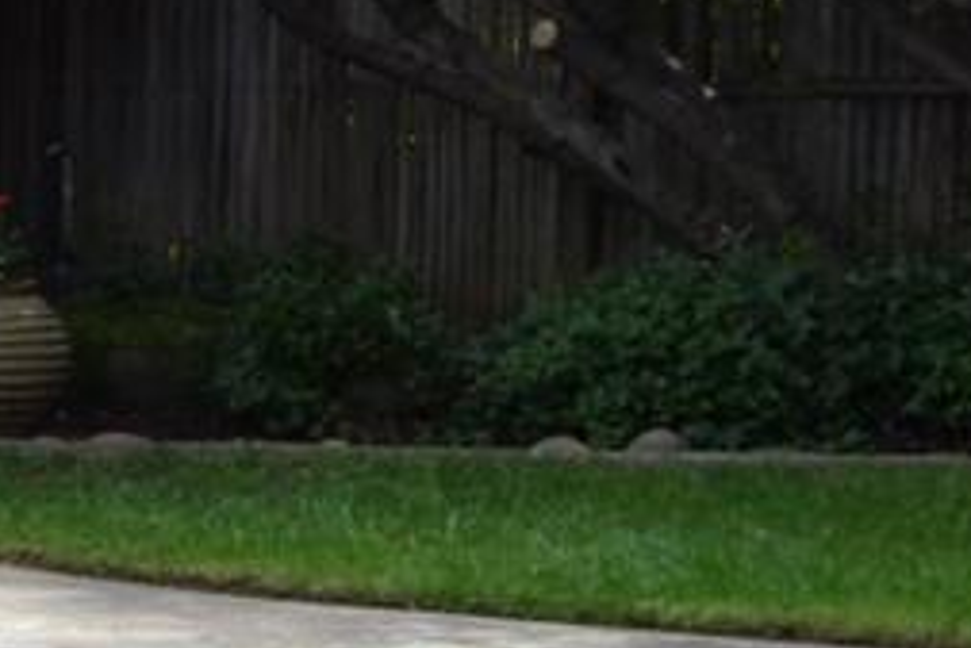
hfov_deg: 9.3
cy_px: 667
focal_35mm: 178
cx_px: -1865
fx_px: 4804
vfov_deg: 7.7
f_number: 6.3
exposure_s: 1/160
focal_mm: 20
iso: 100
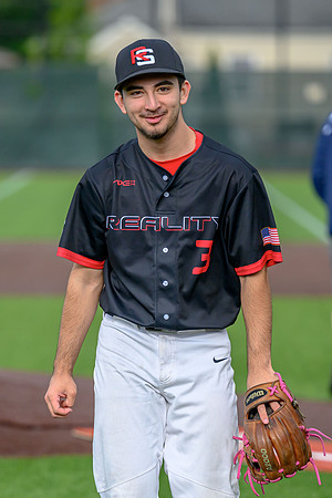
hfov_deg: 4.2
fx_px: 4482
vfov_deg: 6.4
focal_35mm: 324
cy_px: 274
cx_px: 115
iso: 450
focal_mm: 160
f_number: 2.8
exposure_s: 1/2000
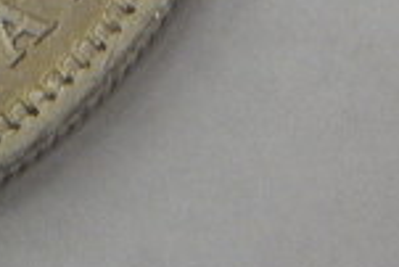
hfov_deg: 4.1
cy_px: -225
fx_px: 5558
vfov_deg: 2.7
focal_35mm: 501
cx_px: -359
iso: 400
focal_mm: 20.5
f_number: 4.6
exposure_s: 1/20
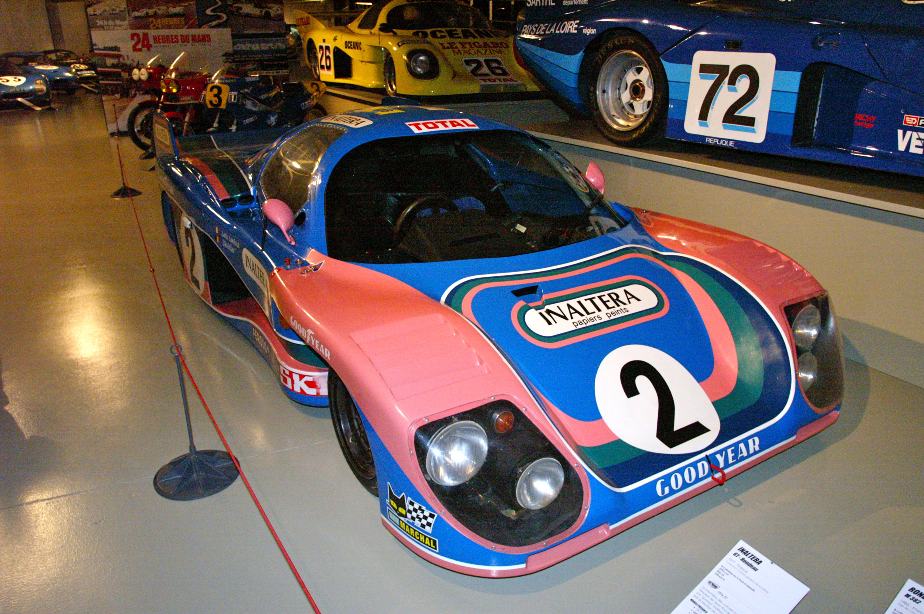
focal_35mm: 26
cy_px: 307
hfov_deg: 70.5
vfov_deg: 50.3
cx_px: 462
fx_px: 654
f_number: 5
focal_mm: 17
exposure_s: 1/125
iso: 3200
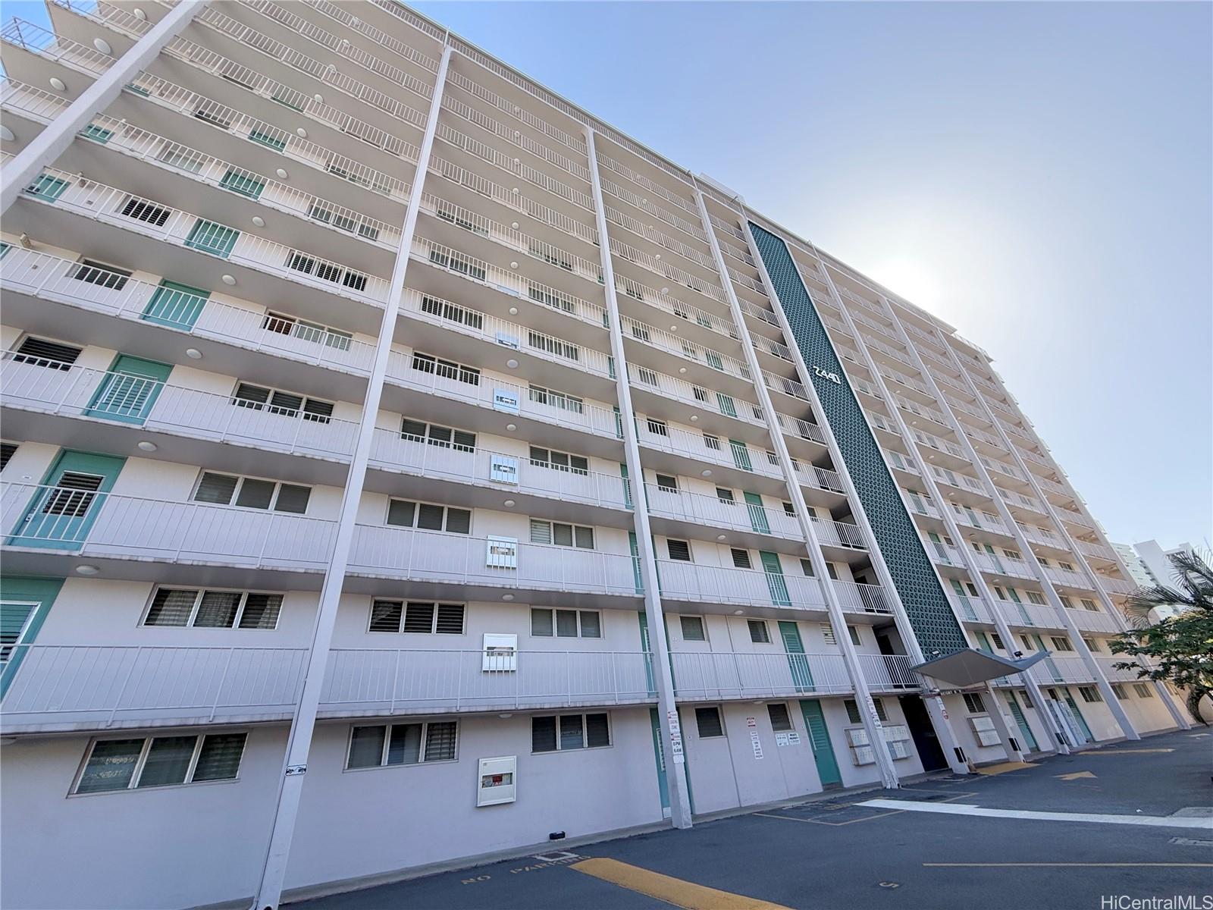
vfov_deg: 85.7
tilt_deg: +31.6
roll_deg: +6.0
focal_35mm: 14
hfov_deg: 102.1
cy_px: 455
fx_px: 491
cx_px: 606
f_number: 2.2
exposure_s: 1/613
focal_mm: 2.22
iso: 40
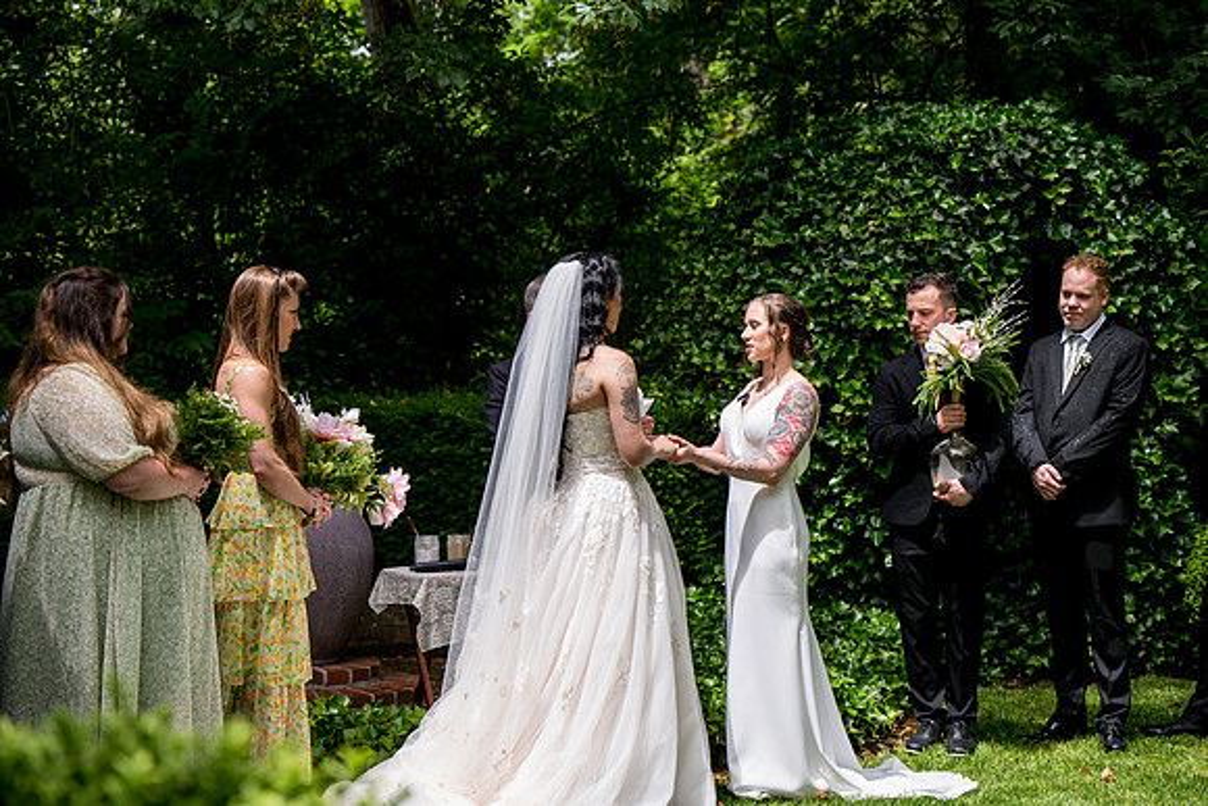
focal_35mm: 70
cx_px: 604
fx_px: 2349
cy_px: 403
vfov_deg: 19.5
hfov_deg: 28.8
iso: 100
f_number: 4
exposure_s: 1/400
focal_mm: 70
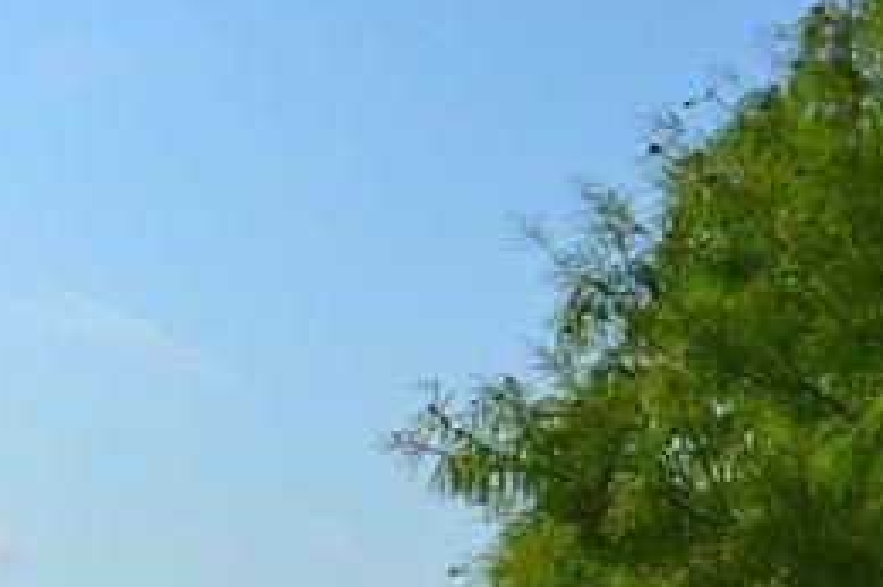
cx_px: -890
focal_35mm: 138
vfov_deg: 9.7
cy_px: 760
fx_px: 3383
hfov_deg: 12.9
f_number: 9
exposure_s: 1/320
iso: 100
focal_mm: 22
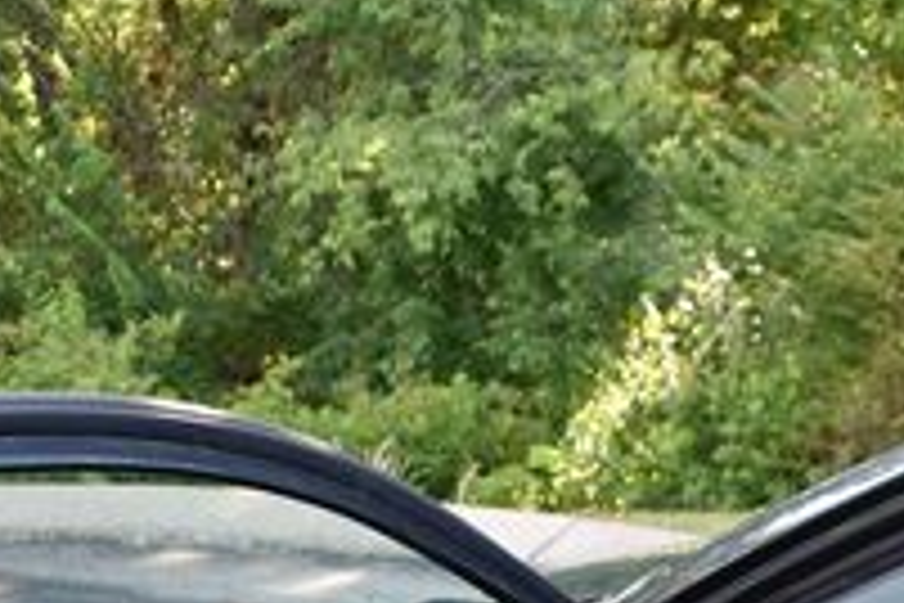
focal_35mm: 86
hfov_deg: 23.4
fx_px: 2159
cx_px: 697
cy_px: 866
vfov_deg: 14.9
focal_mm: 18
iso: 560
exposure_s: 1/250
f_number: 3.5
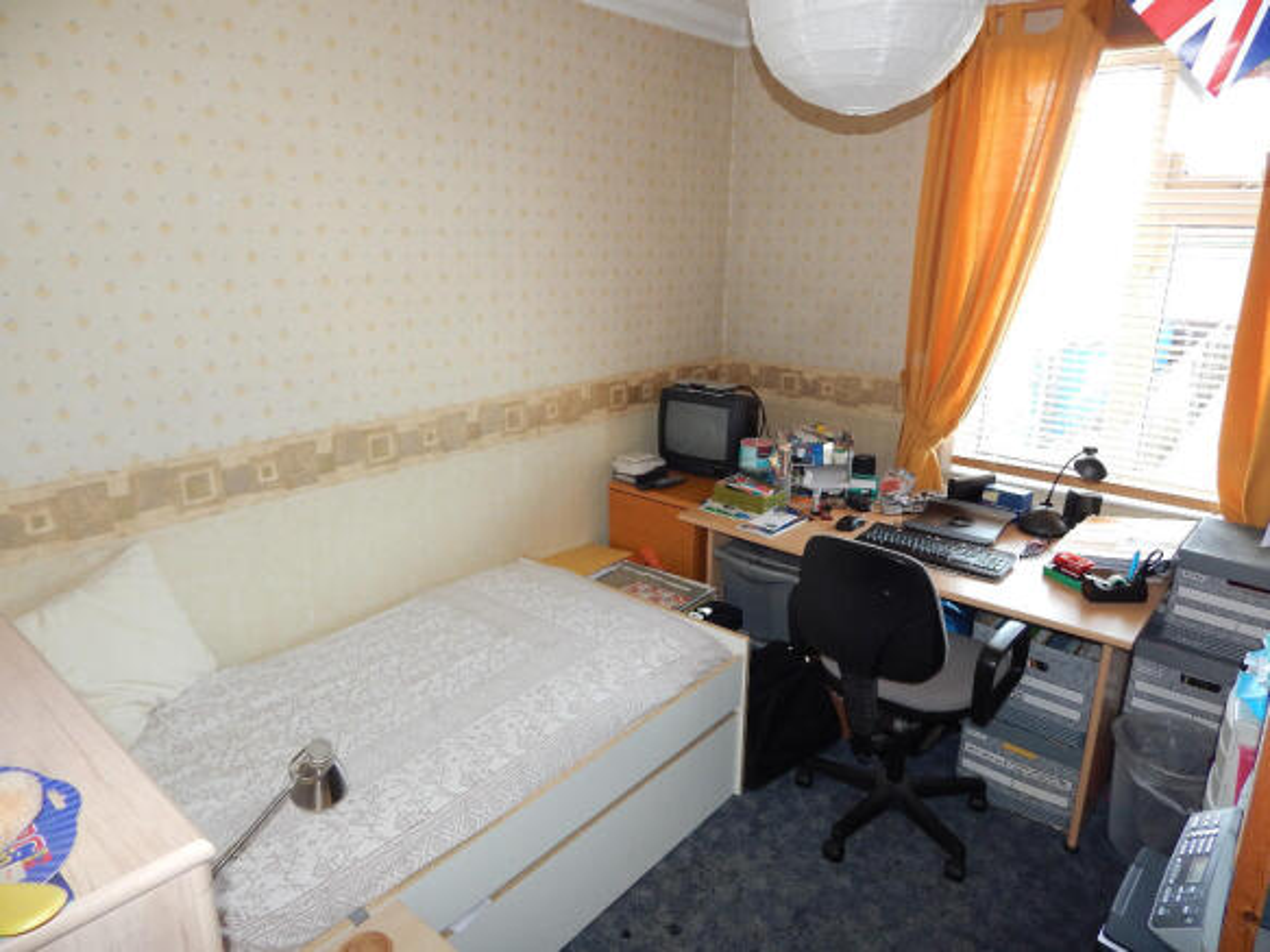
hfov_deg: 73.9
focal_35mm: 23
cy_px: 476
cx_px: 635
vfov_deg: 58.9
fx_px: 844
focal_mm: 4
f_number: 3
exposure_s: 1/30
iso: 200
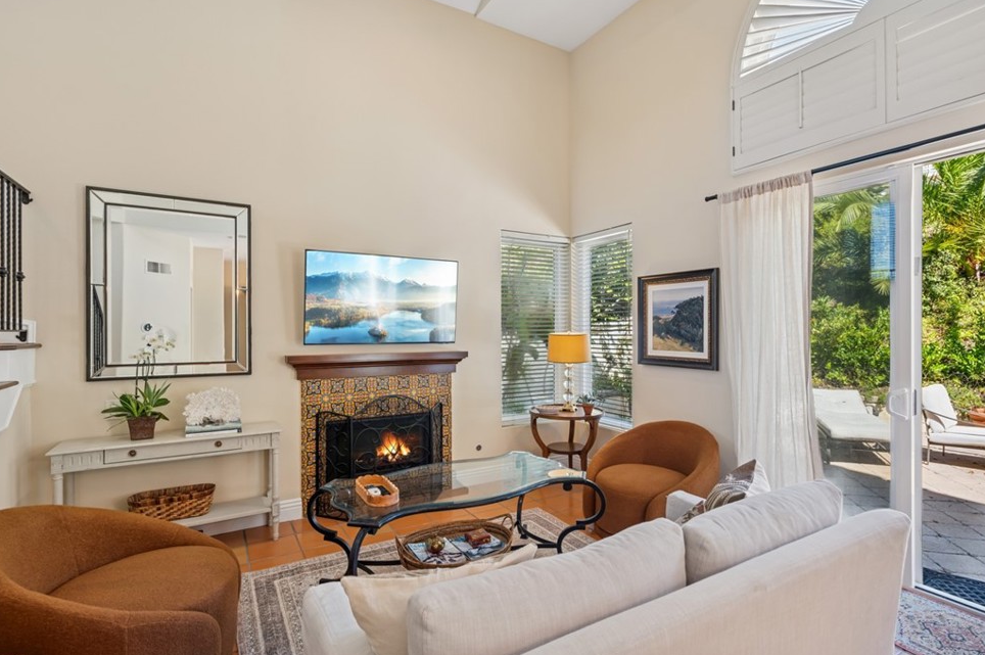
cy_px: 339
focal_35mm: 17
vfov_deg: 70.3
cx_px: 504
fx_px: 465
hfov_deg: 93.3
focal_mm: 16
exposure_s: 1/25
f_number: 8
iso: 320
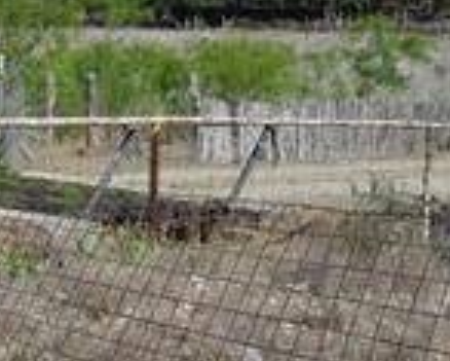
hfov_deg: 18.1
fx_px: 1386
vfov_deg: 14.7
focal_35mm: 104
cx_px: 18
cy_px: 56
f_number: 9
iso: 100
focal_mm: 24
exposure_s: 1/320
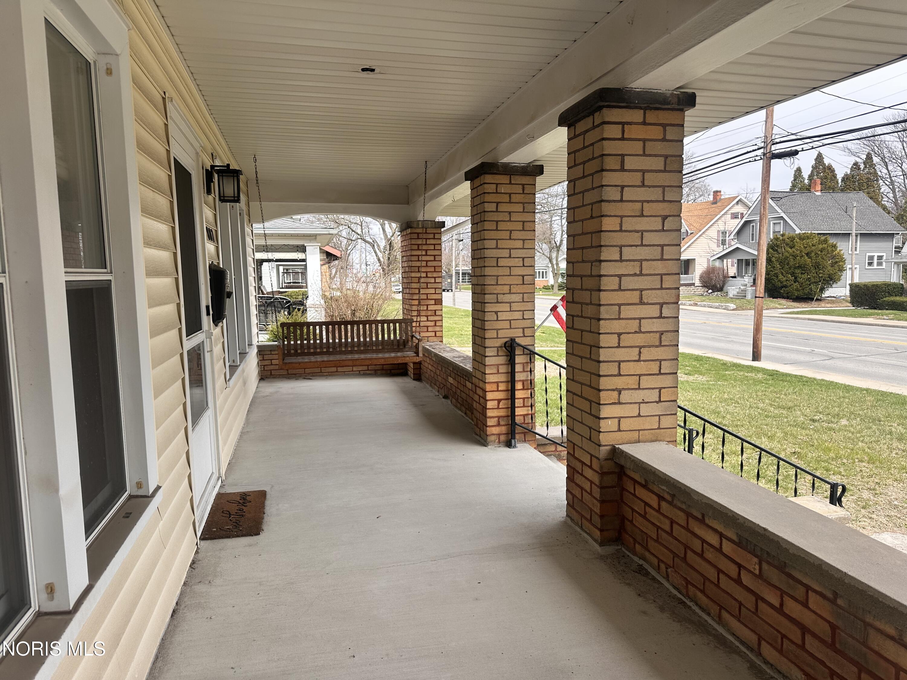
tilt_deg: -5.2
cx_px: 454
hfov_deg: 71.6
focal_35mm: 24
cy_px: 340
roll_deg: +1.1
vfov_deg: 56.8
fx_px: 629
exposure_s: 1/1374
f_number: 1.78
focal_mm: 6.86
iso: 80
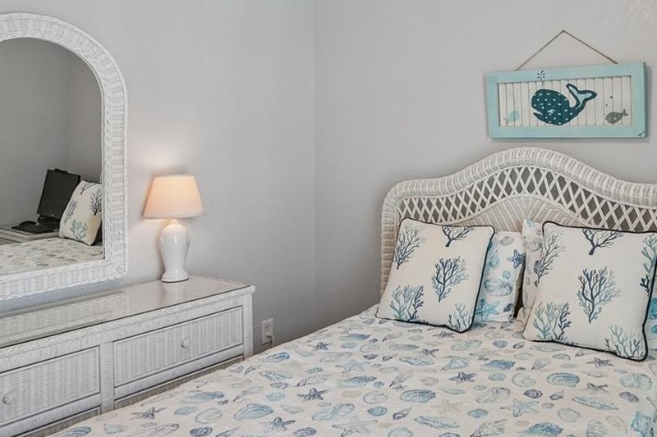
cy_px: 139
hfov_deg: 55.6
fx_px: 602
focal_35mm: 33
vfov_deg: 39.4
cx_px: 457
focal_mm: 16.5
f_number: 8
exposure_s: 1/15
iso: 400
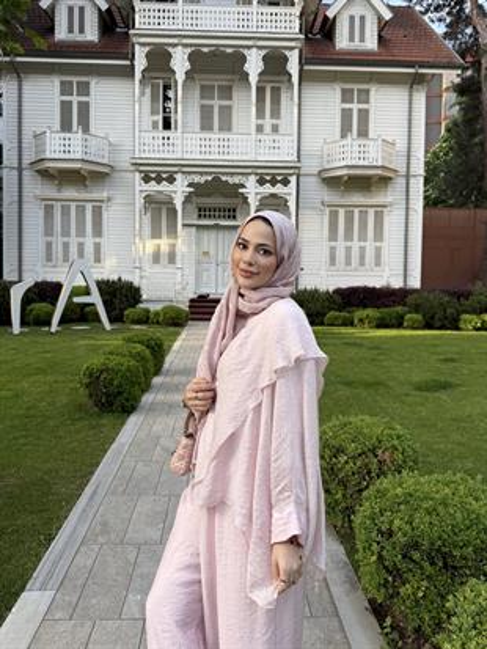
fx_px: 450
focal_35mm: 24
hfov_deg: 56.8
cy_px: 324
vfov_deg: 71.6
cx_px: 244
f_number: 1.78
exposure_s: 1/450
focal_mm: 6.76
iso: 80
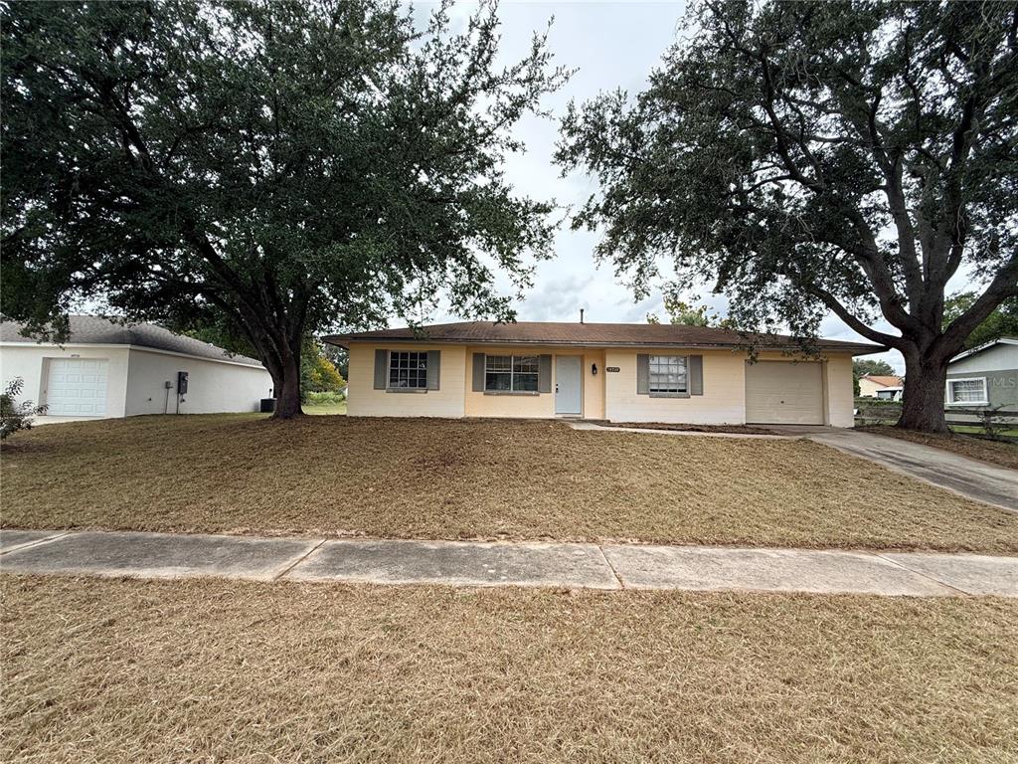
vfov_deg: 85.7
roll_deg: -0.4
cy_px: 382
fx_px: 412
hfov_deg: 102.1
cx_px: 509
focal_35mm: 14
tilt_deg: +5.3
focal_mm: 2.22
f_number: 2.2
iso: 50
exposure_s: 1/970
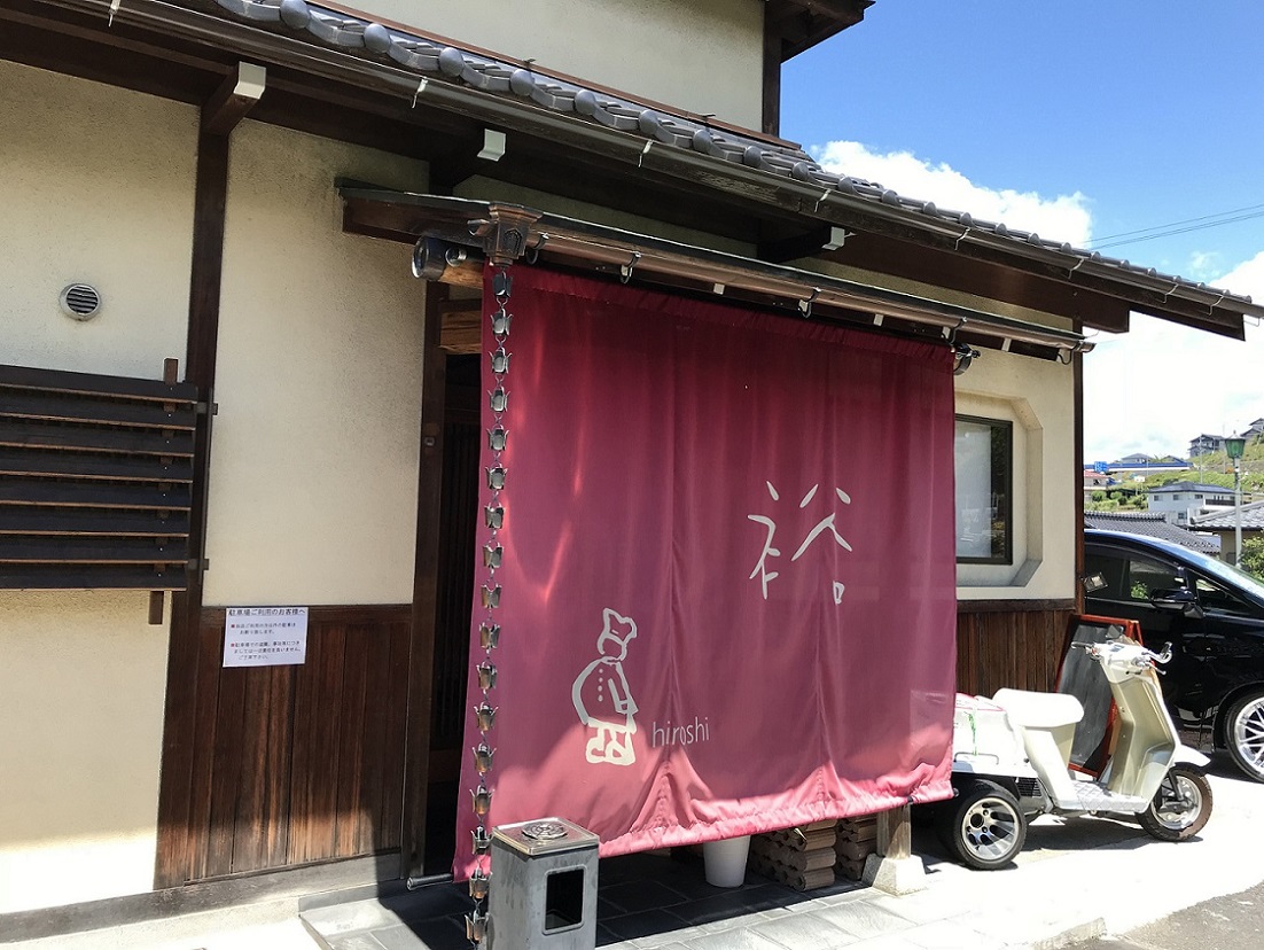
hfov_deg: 63.4
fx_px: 1023
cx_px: 632
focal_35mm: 28
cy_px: 475
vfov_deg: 49.8
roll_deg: -1.7
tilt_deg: +3.7
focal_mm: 3.99
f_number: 1.8
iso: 20
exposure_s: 1/812
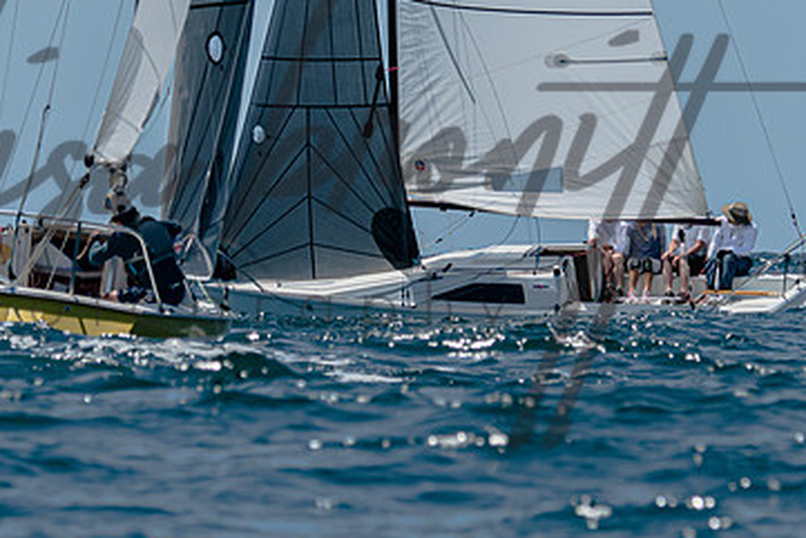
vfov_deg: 2.2
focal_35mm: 631
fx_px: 14132
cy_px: 105
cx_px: 523
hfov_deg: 3.3
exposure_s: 1/2000
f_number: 5.3
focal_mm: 220
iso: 200
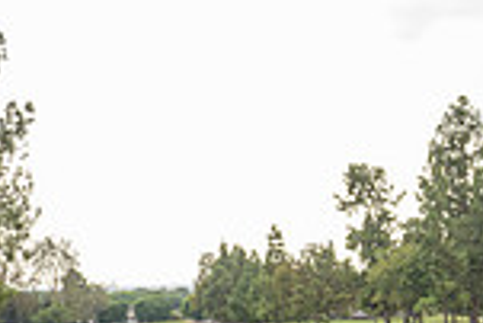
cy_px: 427
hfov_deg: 18.4
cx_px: 812
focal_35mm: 92
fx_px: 1235
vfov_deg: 14.3
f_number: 5.6
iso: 200
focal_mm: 24
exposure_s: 1/400
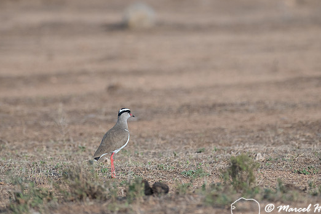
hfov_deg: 2.5
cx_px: 167
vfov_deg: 1.7
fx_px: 7249
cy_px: 86
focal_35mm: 813
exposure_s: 1/2500
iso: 800
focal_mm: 600
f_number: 6.3
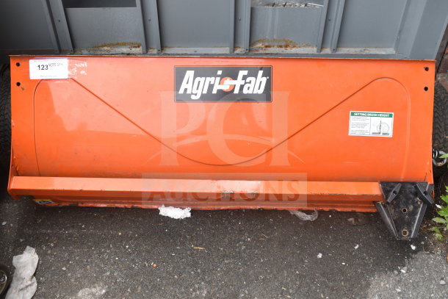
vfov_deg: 33.0
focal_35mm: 40
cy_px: 150
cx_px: 224
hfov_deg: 47.9
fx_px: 504
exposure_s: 1/160
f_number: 6.3
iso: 200
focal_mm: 27
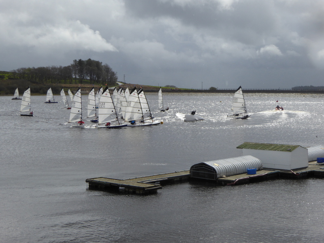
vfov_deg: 22.6
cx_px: 162
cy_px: 122
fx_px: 608
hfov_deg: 29.8
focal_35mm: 65
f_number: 8
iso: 100
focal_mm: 11.7
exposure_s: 1/320
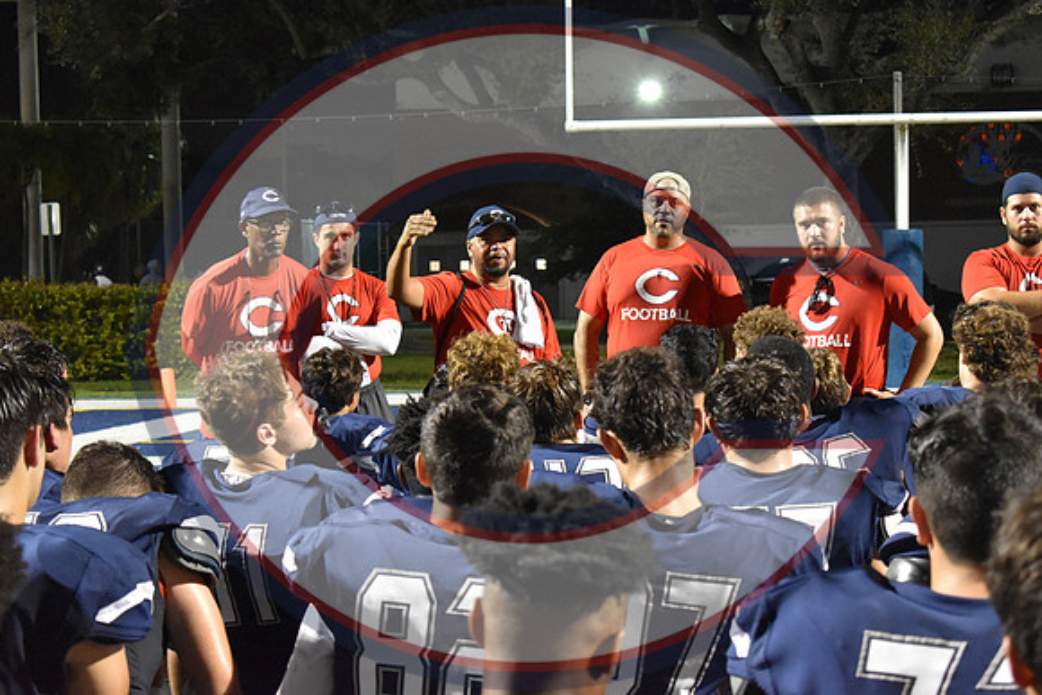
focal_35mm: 82
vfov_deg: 16.6
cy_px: 348
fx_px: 2388
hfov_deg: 24.6
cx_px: 521
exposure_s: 1/60
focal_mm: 55
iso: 5600
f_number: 5.6
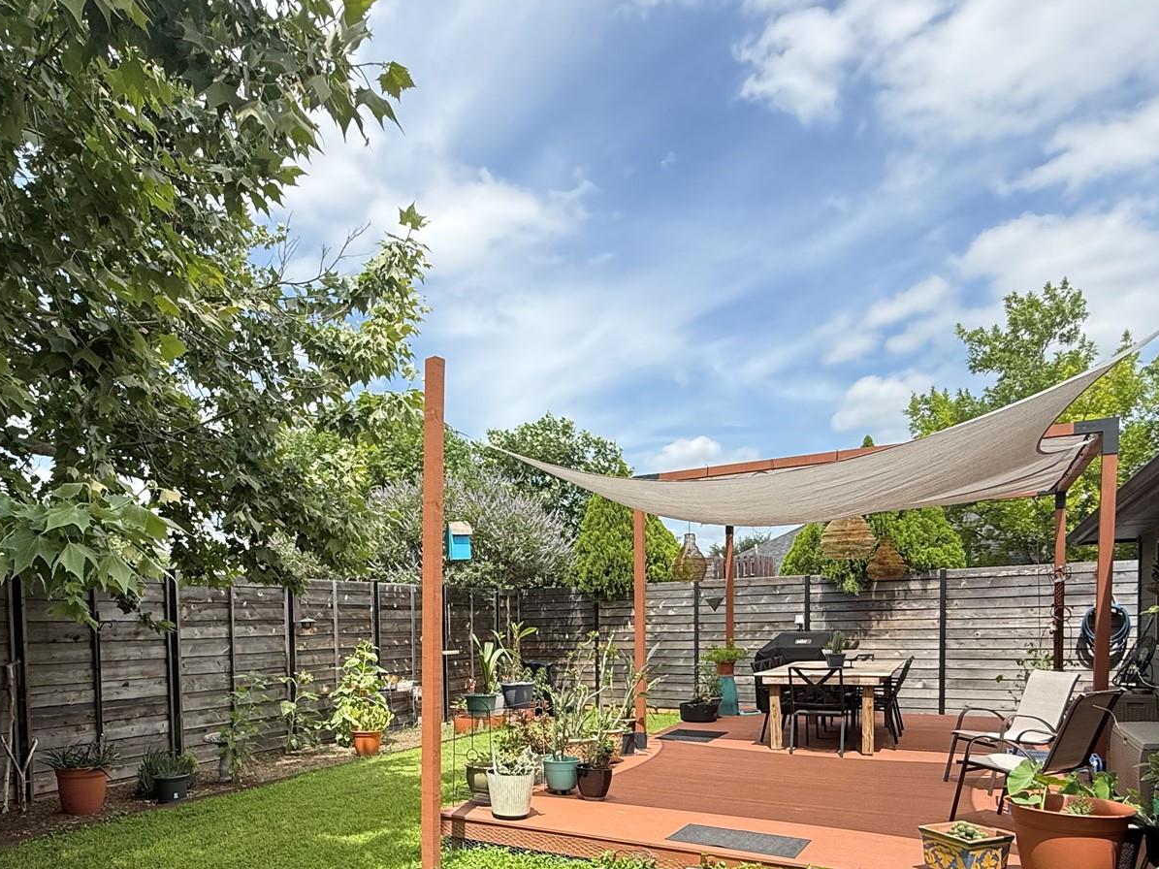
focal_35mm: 24
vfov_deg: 54.0
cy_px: 660
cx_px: 453
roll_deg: +1.2
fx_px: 803
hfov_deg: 70.7
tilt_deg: -2.0
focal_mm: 2.22
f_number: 2.2
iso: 50
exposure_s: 1/1167
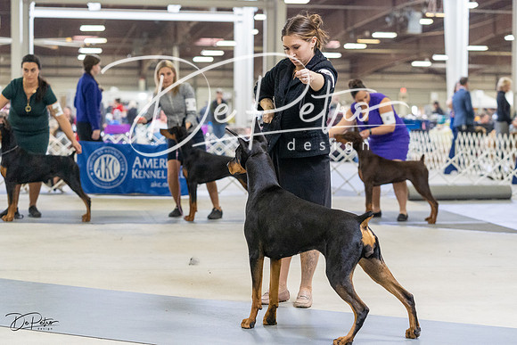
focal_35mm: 79
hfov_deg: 25.7
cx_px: 258
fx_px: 1135
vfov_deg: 17.3
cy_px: 172
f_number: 3.5
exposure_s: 1/320
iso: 6400
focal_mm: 79
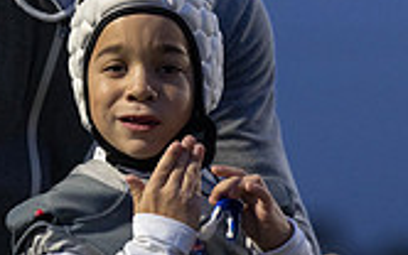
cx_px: 49
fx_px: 5463
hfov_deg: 4.3
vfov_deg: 2.7
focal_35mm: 491
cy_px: 137
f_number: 2.8
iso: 1250
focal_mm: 129
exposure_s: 1/800
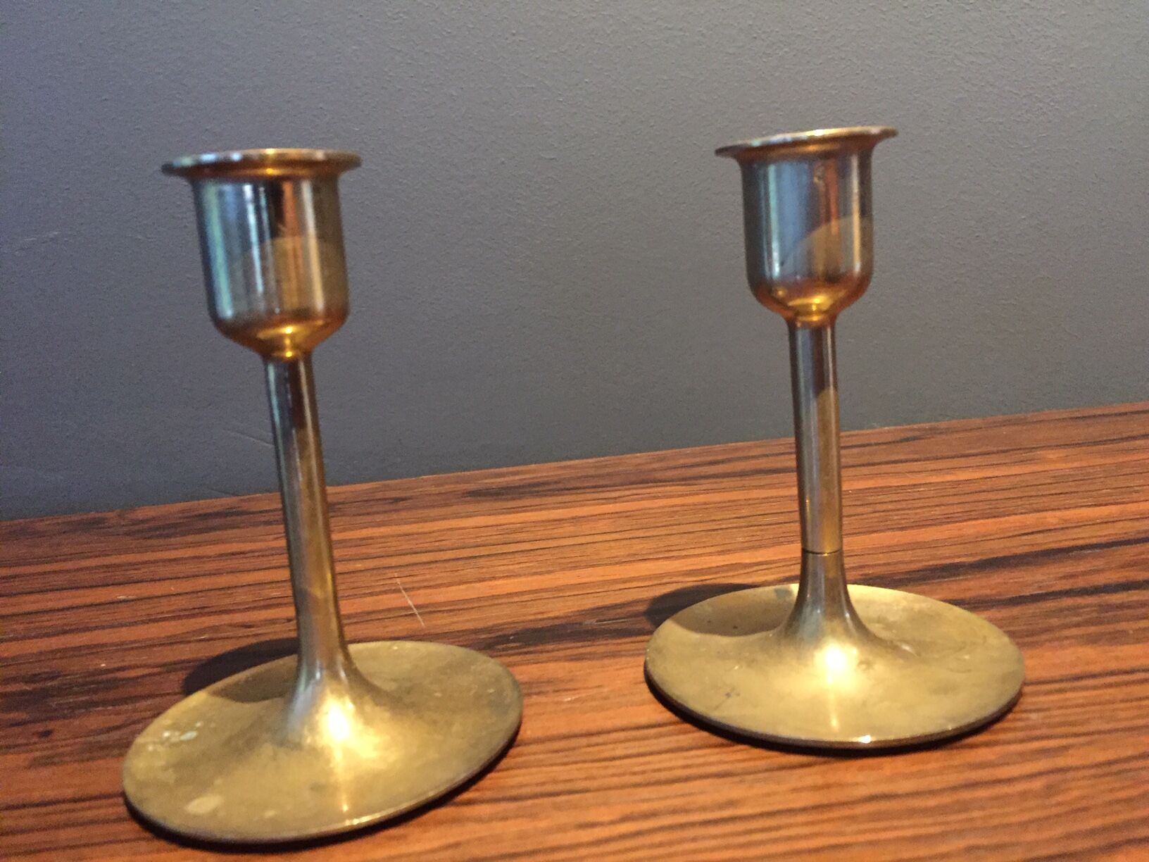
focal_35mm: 29
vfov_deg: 48.2
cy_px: 431
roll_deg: +3.0
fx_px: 963
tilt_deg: -10.5
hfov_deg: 61.7
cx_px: 574
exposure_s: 1/17
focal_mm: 4.15
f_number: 2.2
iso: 500
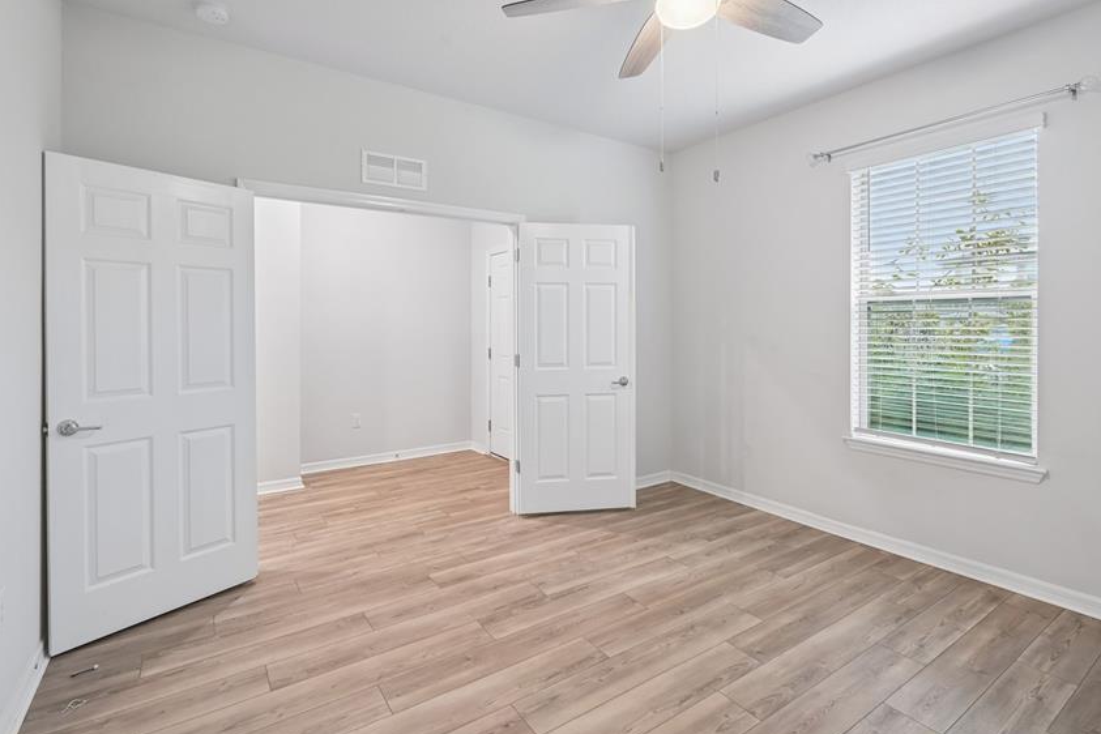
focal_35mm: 17
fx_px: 520
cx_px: 538
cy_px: 319
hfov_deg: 93.3
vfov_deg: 70.1
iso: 400
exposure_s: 1/8
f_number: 8
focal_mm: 14
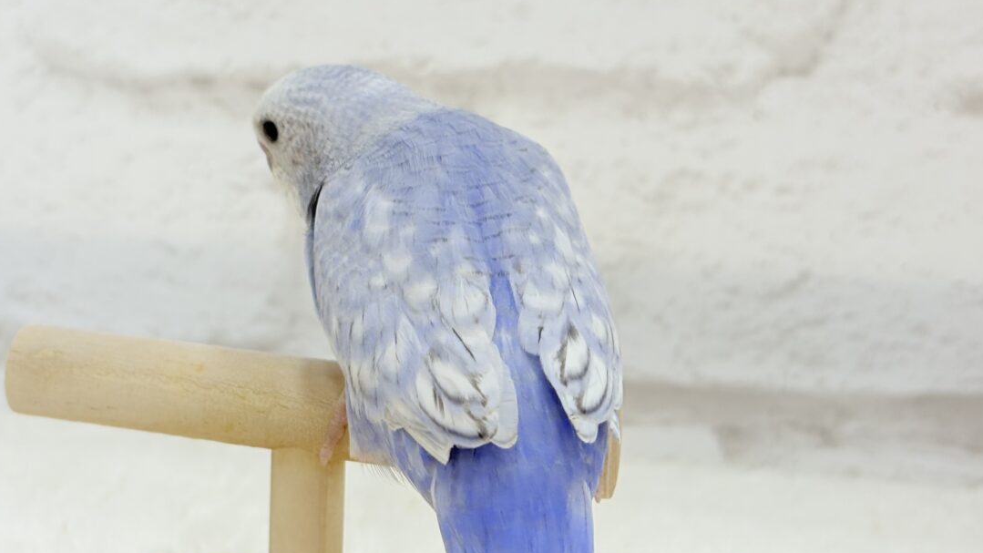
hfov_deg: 33.3
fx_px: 1642
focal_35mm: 63
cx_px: 448
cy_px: 216
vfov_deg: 19.1
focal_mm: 5.96
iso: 64
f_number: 1.6
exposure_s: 1/100
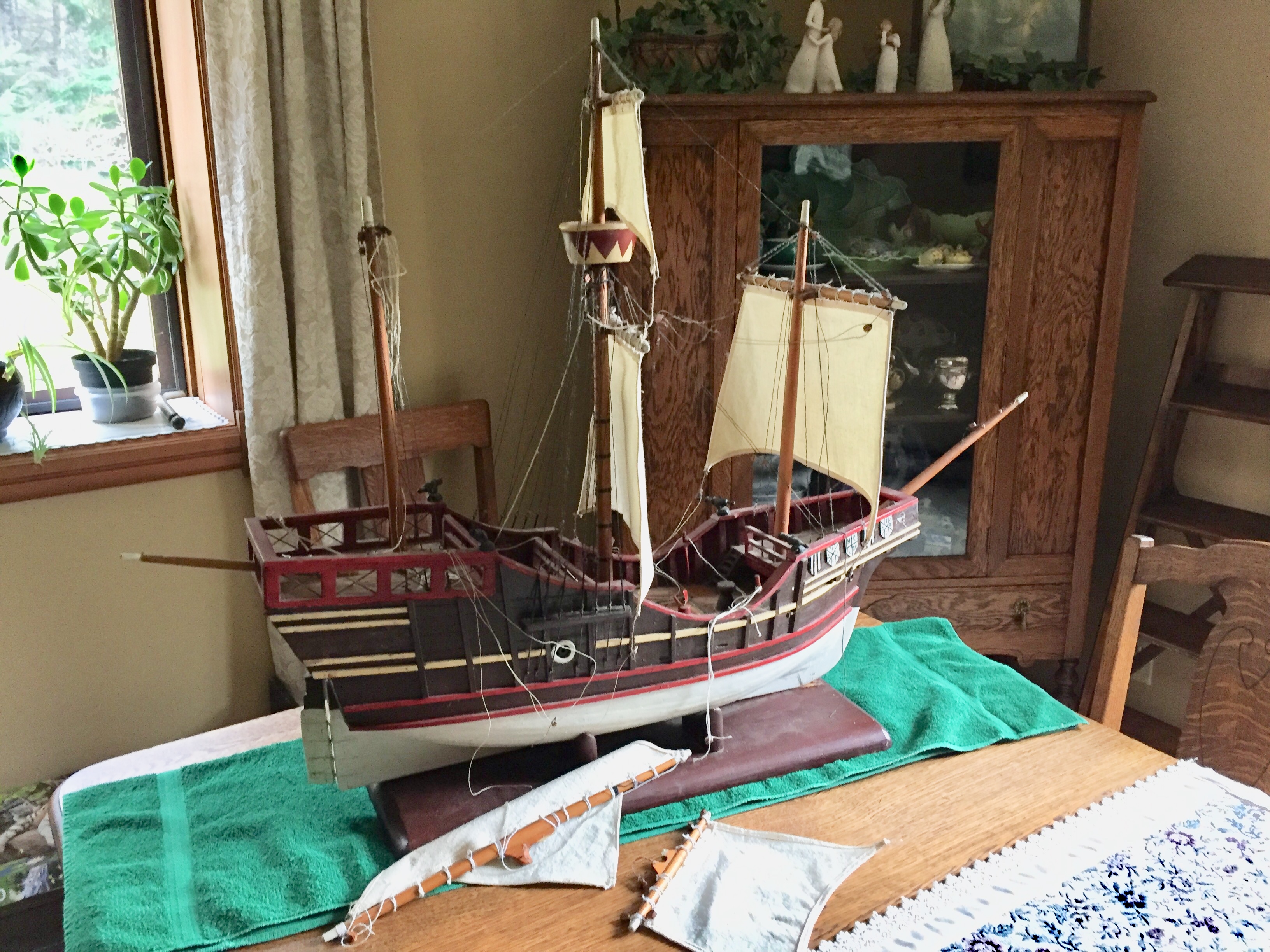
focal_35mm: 29
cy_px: 476
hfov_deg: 61.7
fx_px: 1064
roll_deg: +0.9
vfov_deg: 48.2
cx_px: 635
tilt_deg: -16.5
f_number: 2.2
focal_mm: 4.15
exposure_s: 1/17
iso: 250
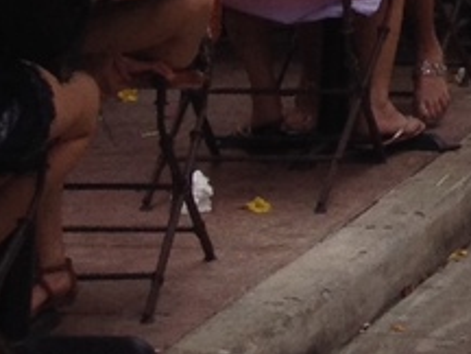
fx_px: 3524
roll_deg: -0.1
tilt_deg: +5.6
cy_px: -927
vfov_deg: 5.2
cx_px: 1428
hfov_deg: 6.9
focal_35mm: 259
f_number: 2.4
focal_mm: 4.28
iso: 50
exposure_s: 1/951
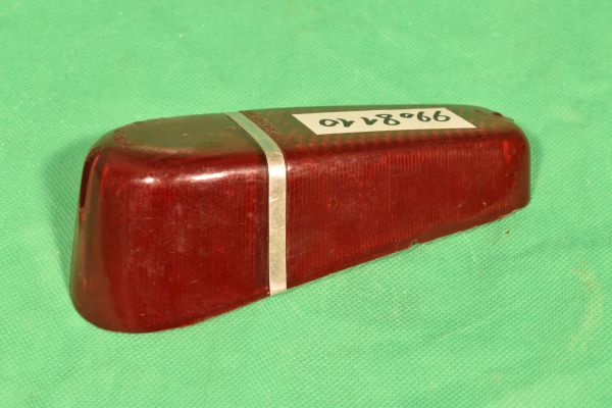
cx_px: 306
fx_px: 1402
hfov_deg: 24.6
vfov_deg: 16.6
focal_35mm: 82
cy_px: 204
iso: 2200
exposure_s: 1/100
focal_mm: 55
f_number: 14
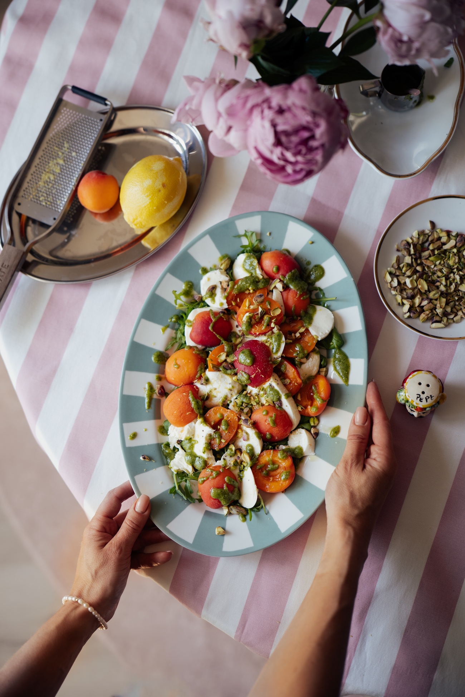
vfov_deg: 42.7
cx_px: 232
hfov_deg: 29.2
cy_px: 348
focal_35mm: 46
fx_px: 891
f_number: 2
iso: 125
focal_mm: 46
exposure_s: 1/160
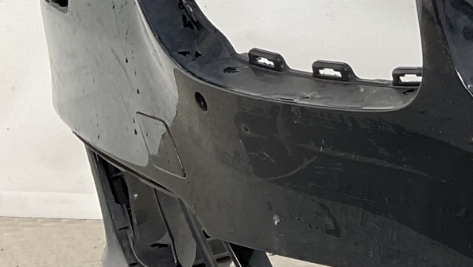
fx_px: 1342
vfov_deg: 11.3
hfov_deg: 17.5
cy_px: 185
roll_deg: -0.1
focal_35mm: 107
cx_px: 751
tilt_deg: -10.1
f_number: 1.8
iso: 20
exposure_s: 1/100
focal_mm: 3
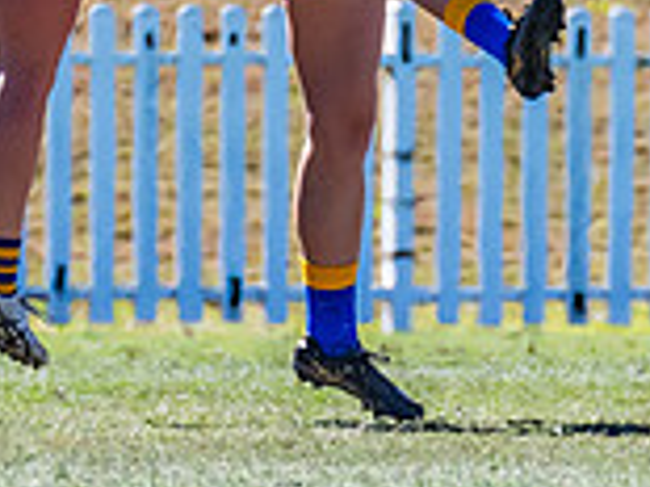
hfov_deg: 0.8
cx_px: 205
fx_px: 45613
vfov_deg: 0.6
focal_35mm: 2431
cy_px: -192
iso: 800
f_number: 8
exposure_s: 1/1600
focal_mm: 420
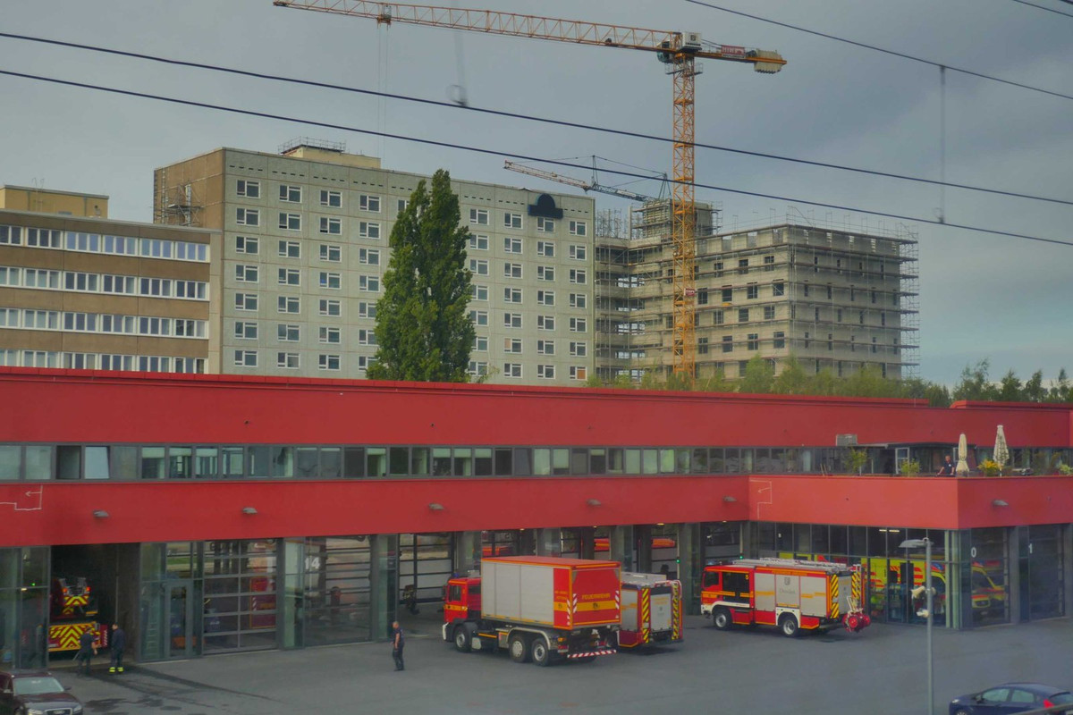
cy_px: 358
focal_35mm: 51
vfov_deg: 26.5
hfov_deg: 38.9
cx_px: 536
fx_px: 1520
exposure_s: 1/320
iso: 500
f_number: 4.1
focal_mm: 18.6
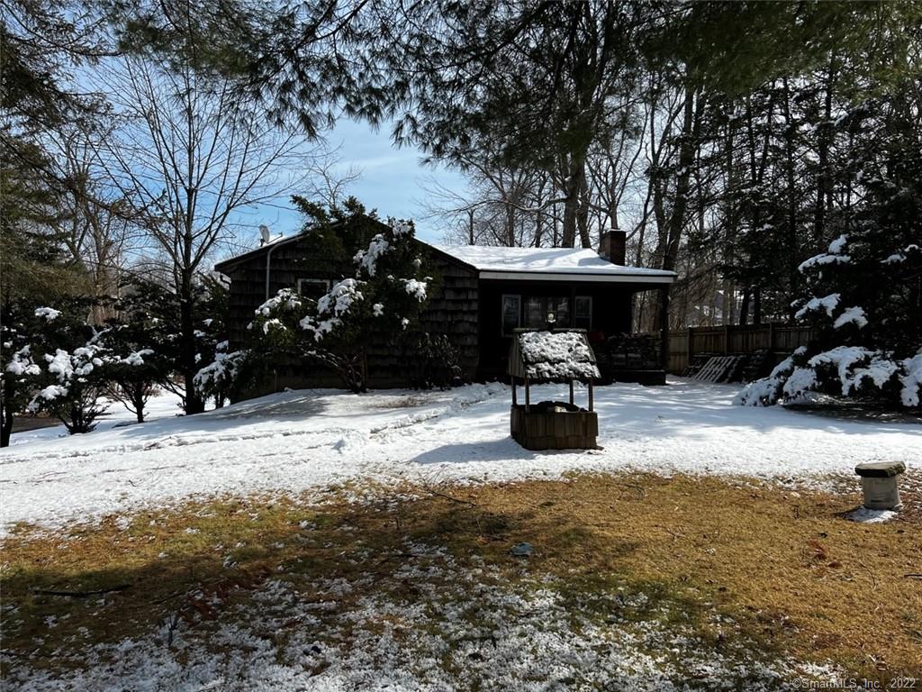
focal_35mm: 26
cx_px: 461
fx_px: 693
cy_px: 346
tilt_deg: +0.4
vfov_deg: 53.1
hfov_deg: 67.3
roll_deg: -0.9
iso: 50
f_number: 1.5
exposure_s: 1/4444
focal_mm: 5.7
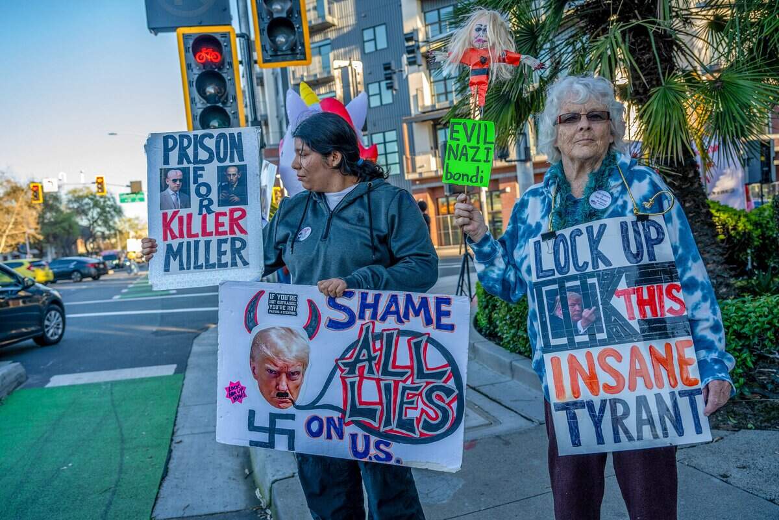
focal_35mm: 30
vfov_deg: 43.0
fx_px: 660
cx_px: 390
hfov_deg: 61.1
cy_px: 260
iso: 250
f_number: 4
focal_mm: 30.5
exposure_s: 1/250
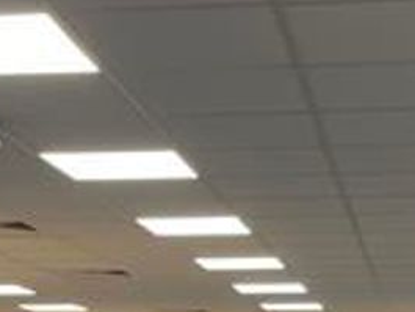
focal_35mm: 109
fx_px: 1307
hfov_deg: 18.0
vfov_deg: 13.0
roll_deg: -0.2
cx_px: 254
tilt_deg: -1.4
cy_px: 448
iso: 125
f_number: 1.6
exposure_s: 1/100
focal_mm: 4.2
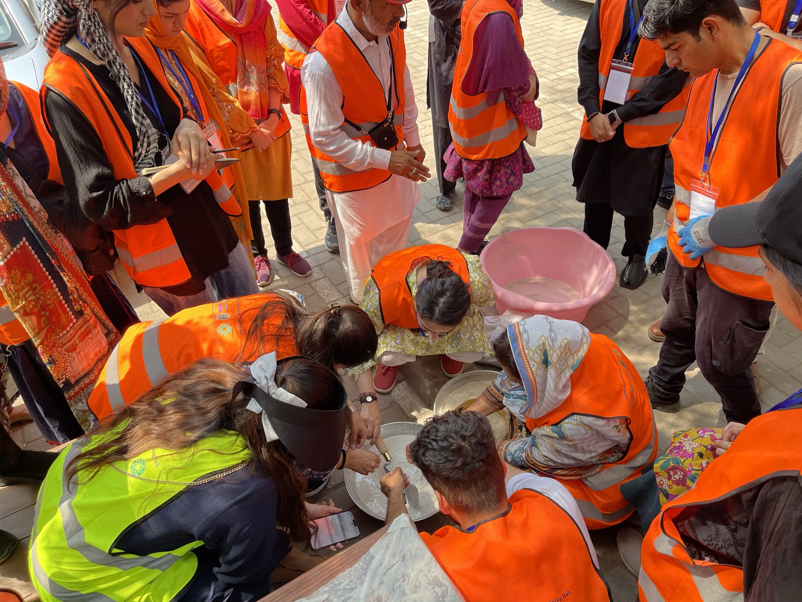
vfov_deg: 54.9
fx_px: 579
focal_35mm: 25
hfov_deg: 69.4
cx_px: 401
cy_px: 301
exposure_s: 1/494
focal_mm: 5.1
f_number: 1.6
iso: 32
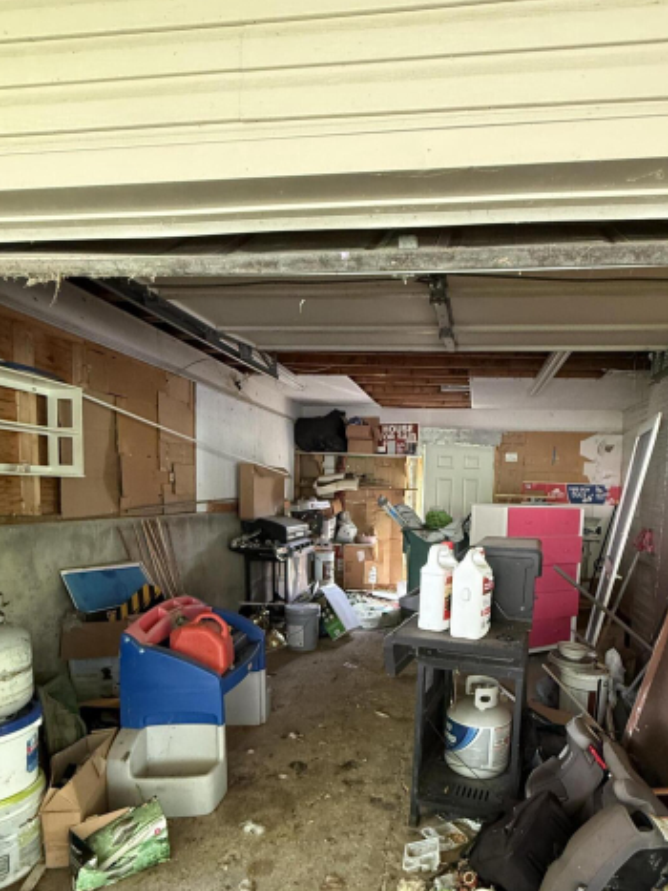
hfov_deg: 65.1
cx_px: 410
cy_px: 547
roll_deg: -2.2
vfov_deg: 80.5
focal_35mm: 20
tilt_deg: -6.0
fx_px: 515
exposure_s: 1/60
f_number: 2.2
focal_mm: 2.22
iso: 500
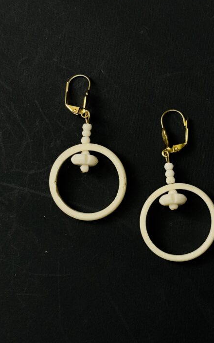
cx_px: 138
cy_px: 181
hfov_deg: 17.6
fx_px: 691
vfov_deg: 27.8
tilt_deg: -83.7
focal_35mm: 74
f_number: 1.78
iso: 200
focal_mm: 6.86
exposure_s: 1/60
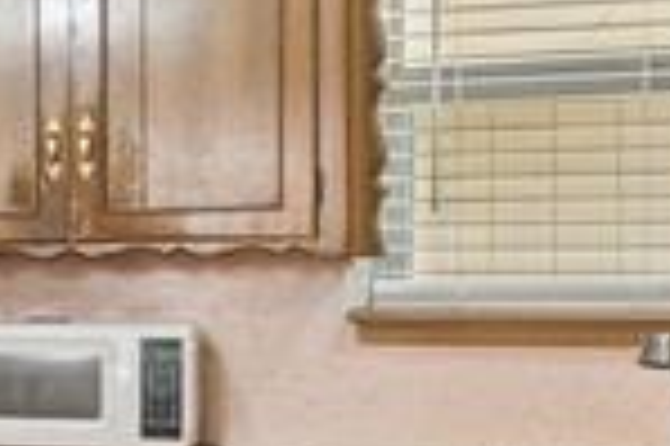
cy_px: 356
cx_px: -848
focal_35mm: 103
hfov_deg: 14.5
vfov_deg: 13.2
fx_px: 1915
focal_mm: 10
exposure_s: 1/15
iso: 200
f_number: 6.3
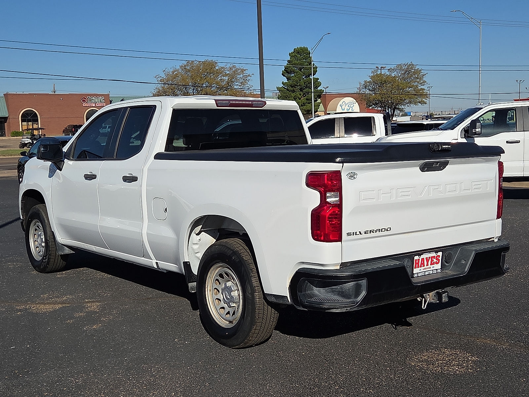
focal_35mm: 45
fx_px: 688
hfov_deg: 42.1
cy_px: 198
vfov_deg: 32.2
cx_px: 264
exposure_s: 1/10000
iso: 60
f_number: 1.8
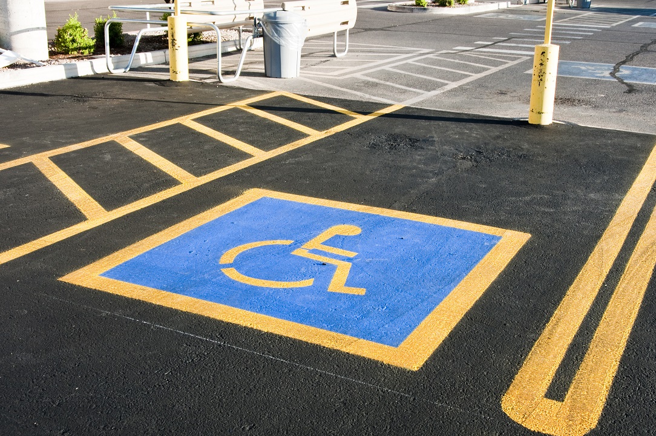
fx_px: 792
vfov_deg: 30.8
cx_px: 328
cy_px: 218
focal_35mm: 44
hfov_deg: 45.0
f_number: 11
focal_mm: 29
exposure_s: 1/100
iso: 200
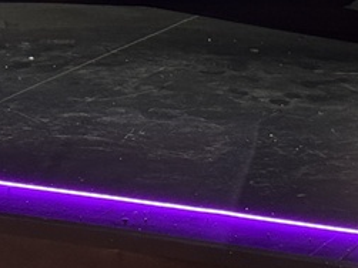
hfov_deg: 10.4
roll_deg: +0.2
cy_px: -207
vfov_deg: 7.5
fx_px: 1974
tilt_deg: -4.5
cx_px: 130
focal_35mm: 191
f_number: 1.78
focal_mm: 6.76
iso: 125
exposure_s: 1/59
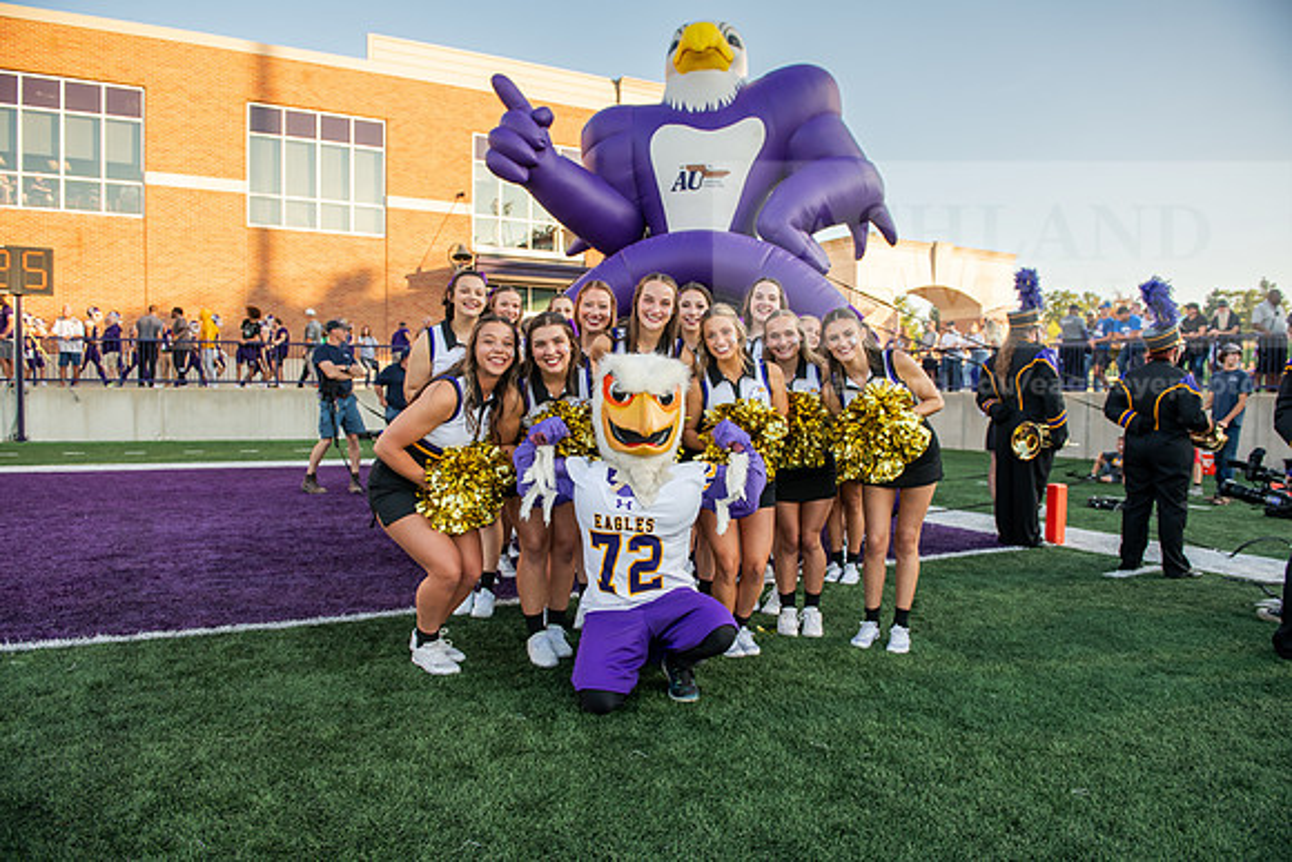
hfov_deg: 73.7
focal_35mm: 24
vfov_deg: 53.2
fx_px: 861
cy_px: 431
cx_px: 646
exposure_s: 1/500
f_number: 4
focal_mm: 24
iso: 320
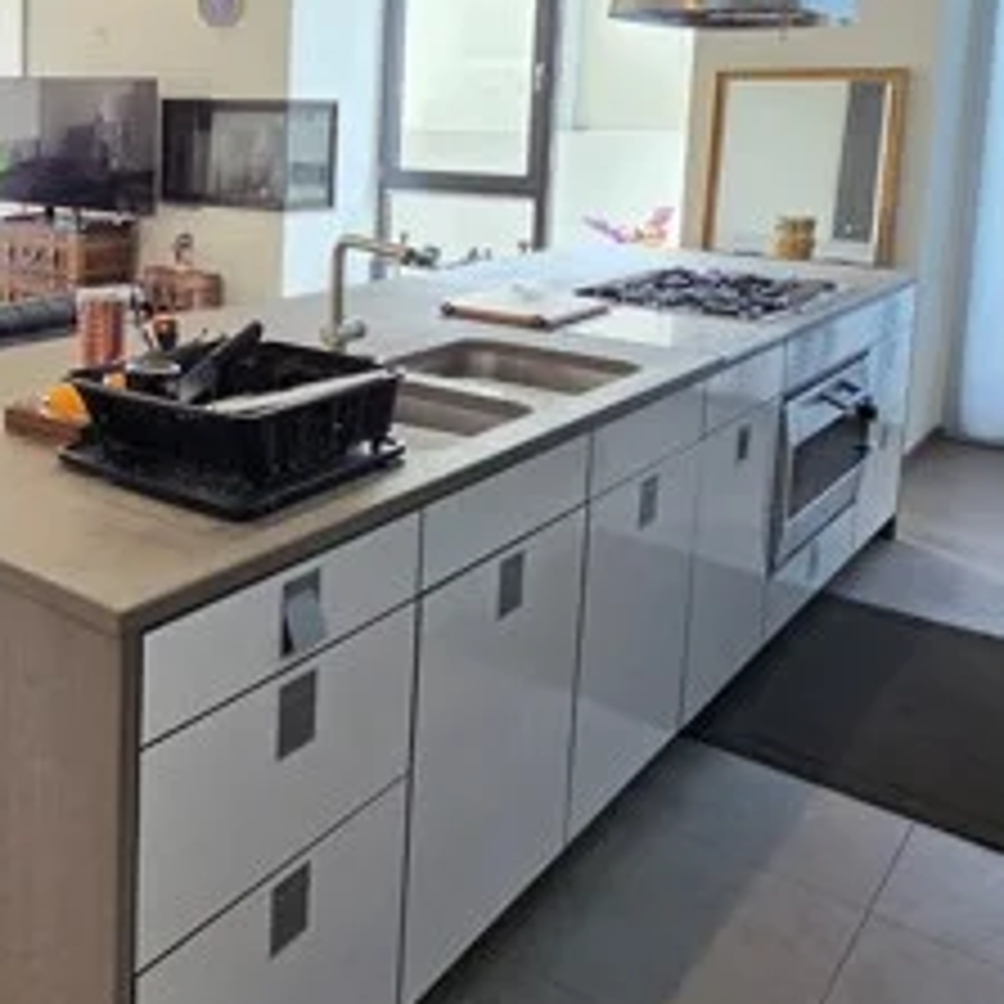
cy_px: 243
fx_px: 1083
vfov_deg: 47.7
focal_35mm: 33
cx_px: 32
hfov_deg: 43.6
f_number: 1.9
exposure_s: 1/120
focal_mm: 2.2
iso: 125
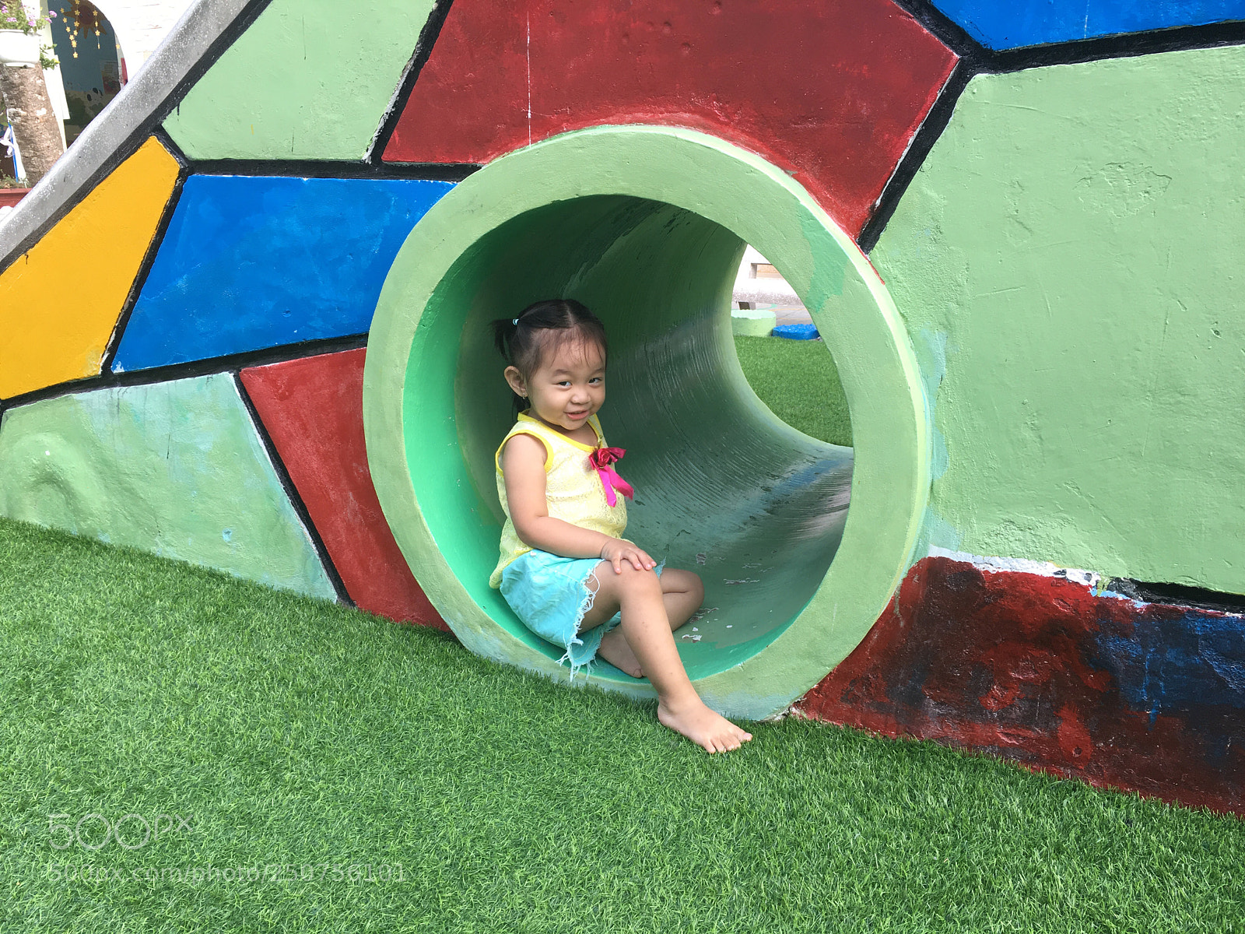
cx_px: 622
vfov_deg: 48.2
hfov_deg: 61.7
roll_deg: -0.7
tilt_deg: -16.5
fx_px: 1043
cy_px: 467
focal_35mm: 29
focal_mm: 4.15
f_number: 2.2
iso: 32
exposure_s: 1/100
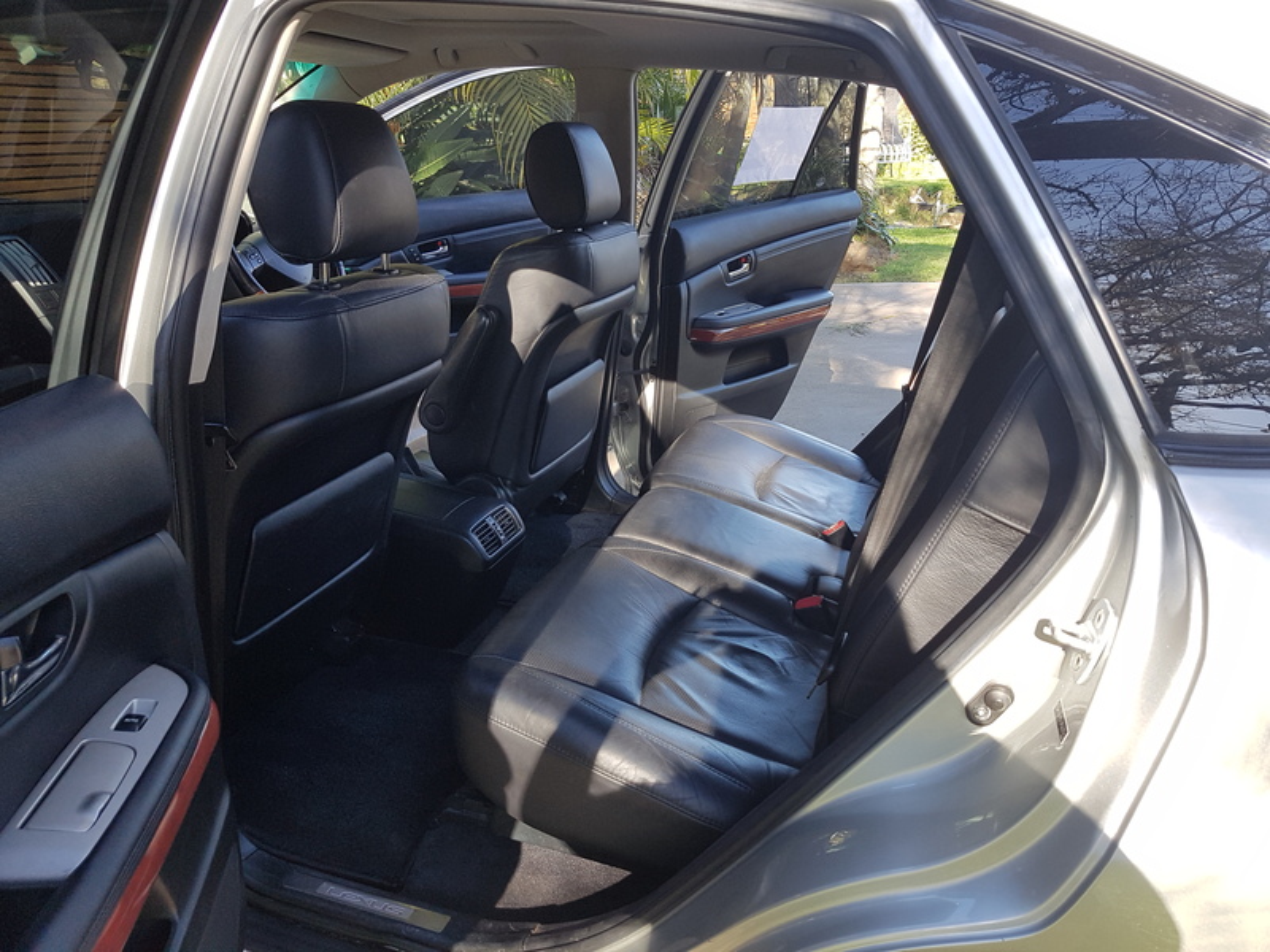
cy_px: 476
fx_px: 954
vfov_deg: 53.1
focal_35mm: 26
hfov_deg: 67.3
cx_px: 635
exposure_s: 1/197
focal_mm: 4.2
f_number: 1.7
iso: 50
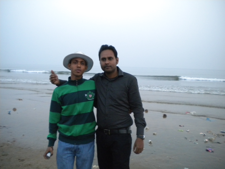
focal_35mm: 35
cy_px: 84
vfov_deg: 40.7
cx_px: 112
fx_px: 227
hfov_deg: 52.6
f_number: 3.1
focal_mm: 6.3
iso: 400
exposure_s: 1/130
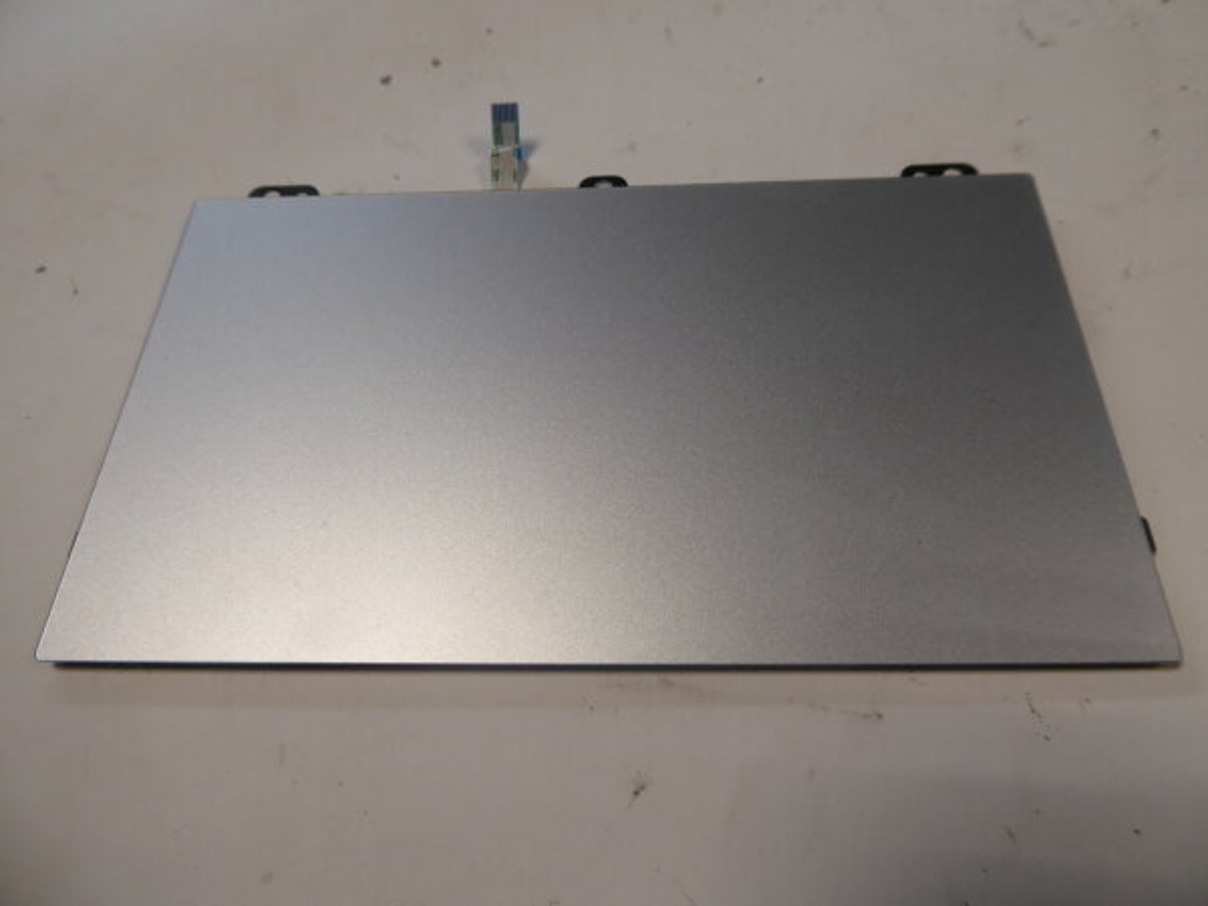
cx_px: 604
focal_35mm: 25
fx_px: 872
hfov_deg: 69.4
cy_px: 453
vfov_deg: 54.9
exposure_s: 1/60
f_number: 3.3
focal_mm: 4.3
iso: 125
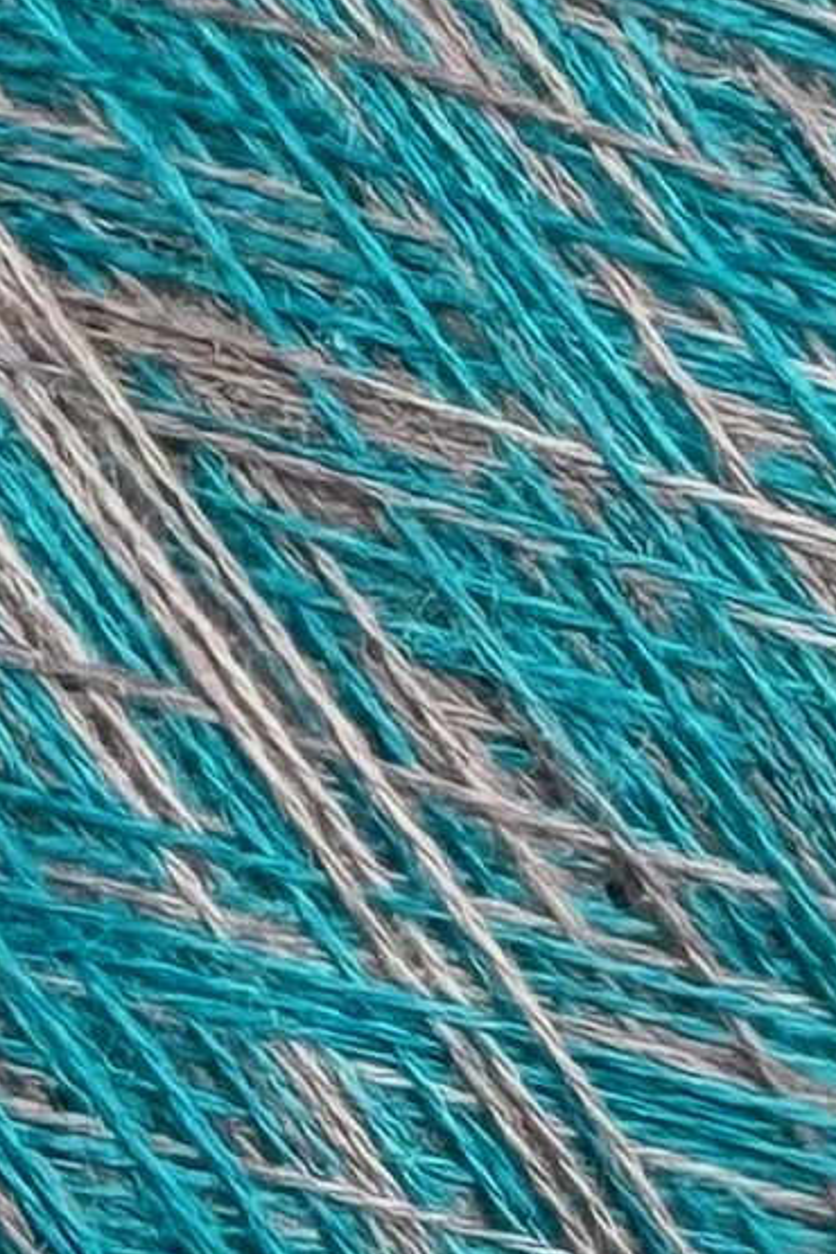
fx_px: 2090
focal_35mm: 60
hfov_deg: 21.5
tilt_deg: -57.3
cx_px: -68
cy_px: 1019
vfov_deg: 32.4
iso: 40
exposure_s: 1/228
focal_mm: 2.22
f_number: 2.2
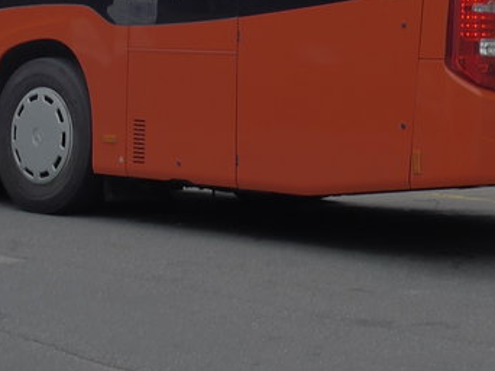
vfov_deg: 10.4
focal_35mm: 137
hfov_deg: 14.4
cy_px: -201
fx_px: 1958
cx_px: 192
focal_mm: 8
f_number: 4.5
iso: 160
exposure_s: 1/800
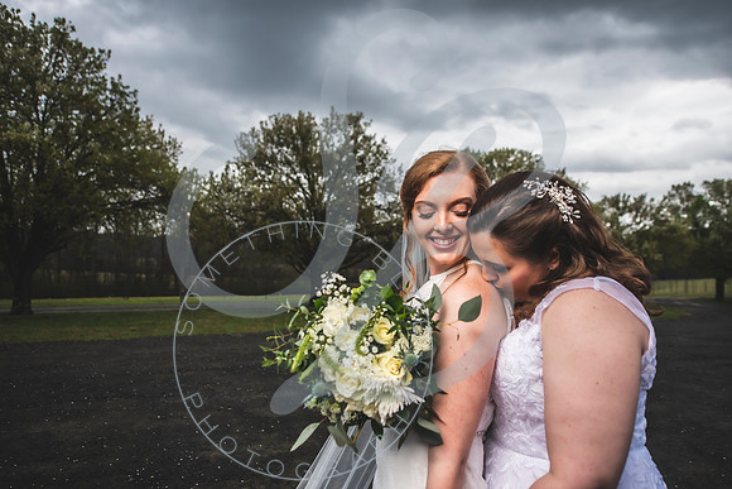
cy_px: 244
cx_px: 366
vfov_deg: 53.2
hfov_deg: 73.7
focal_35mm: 24
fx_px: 488
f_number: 3.5
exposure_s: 1/250
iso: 100
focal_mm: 24
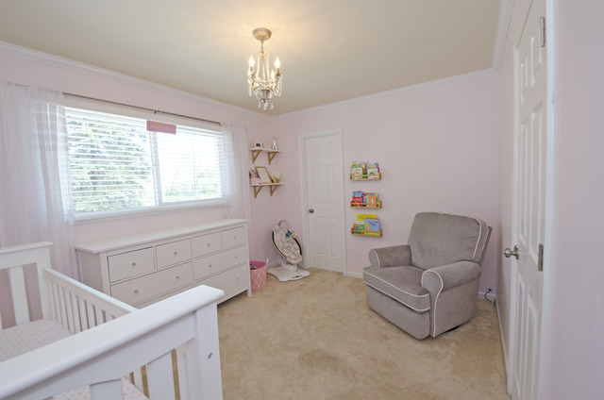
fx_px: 251
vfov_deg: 77.1
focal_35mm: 15
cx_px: 302
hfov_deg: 100.5
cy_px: 200
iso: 500
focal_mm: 10
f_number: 7.1
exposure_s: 1/40
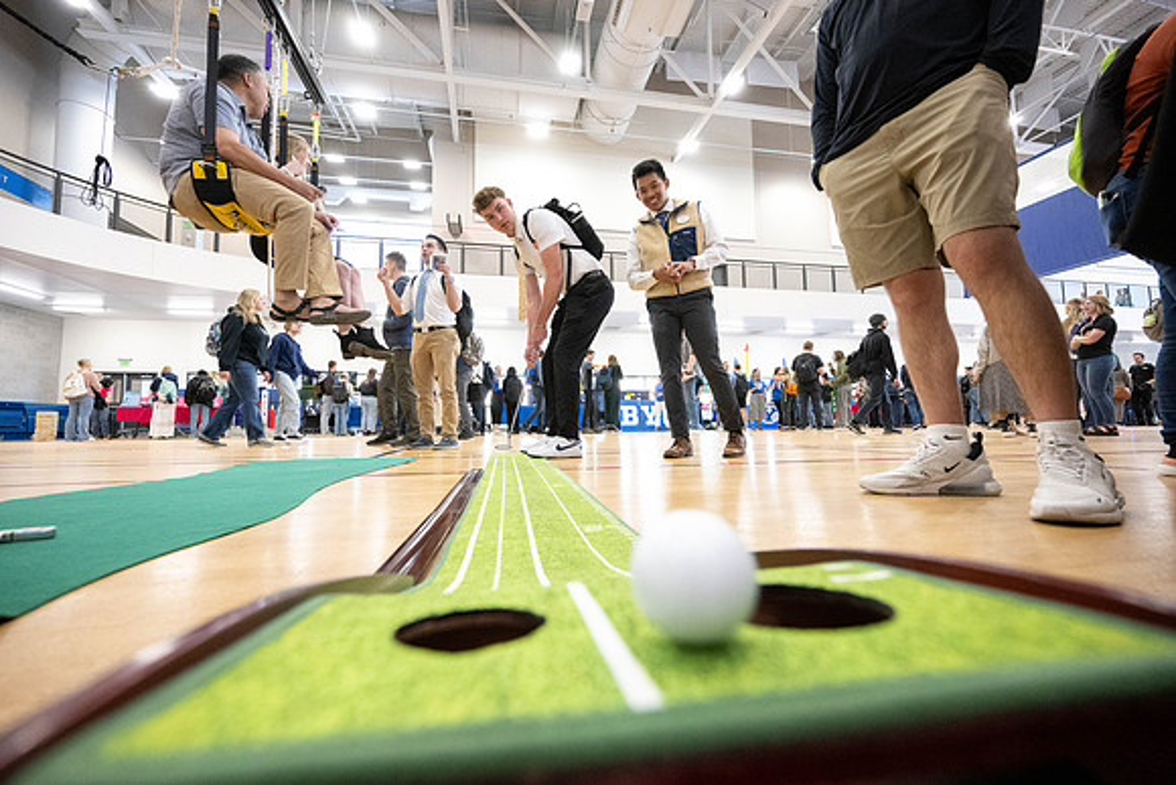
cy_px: 392
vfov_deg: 79.5
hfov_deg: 102.5
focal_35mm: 14
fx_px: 472
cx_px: 588
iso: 5000
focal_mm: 14
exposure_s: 1/320
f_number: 4
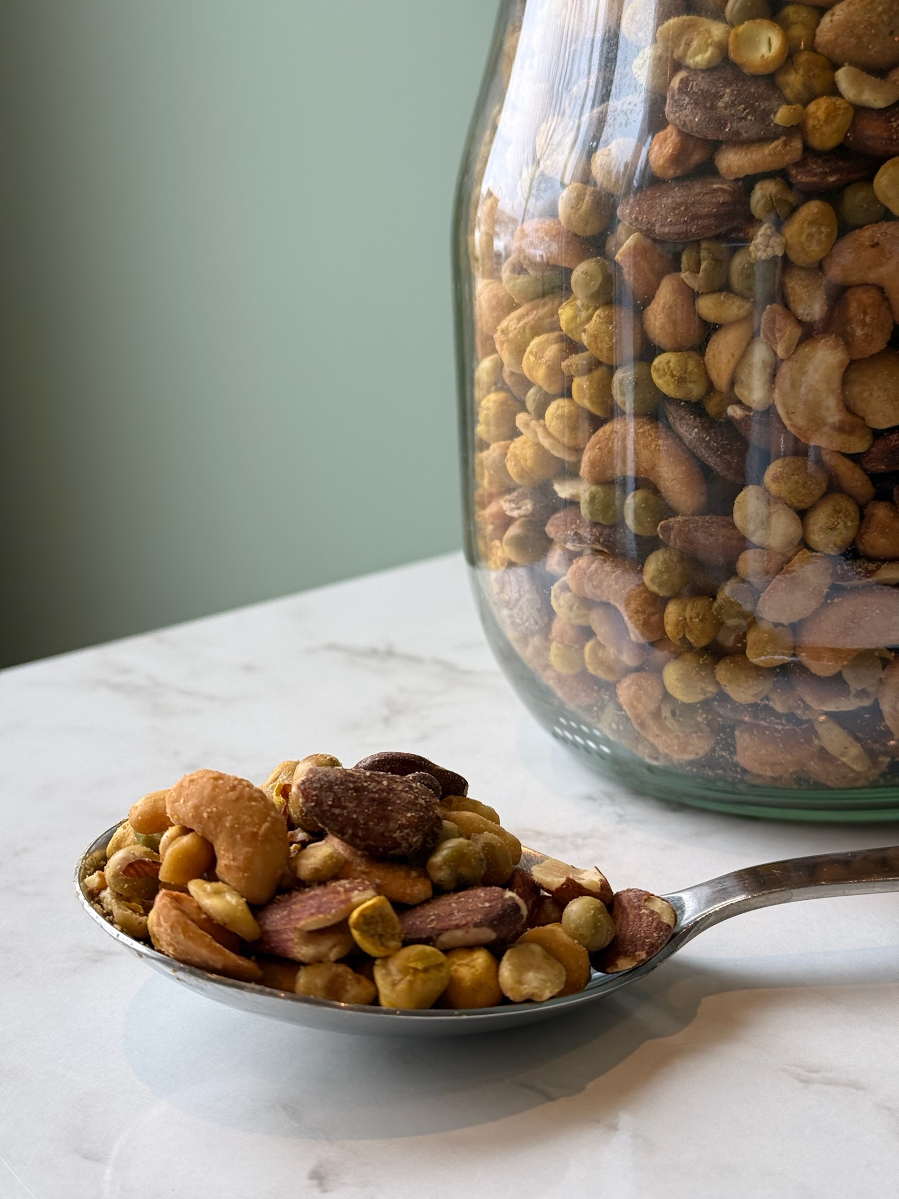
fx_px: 1662
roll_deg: +2.4
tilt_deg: -14.9
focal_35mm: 48
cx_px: 450
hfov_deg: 30.3
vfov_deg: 39.7
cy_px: 600
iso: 80
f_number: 1.78
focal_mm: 6.76
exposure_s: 1/249
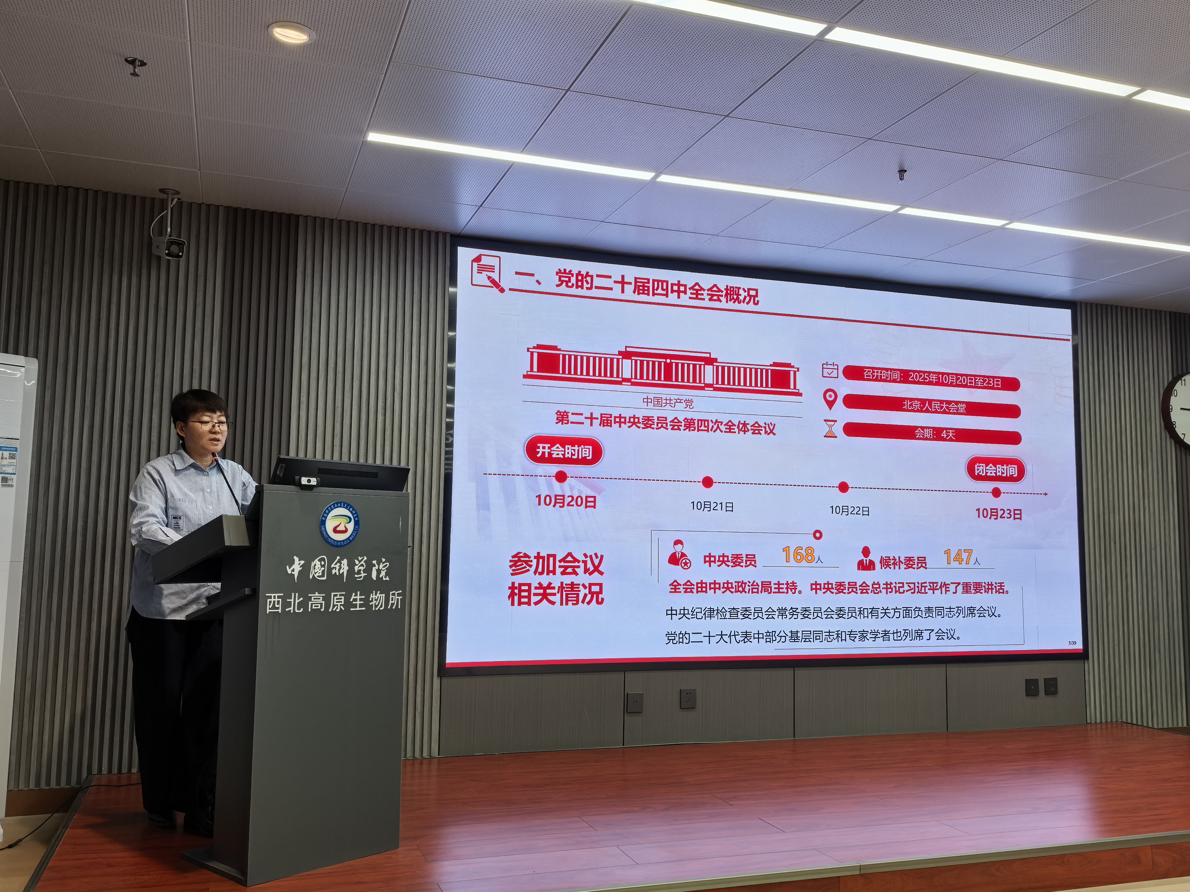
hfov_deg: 61.7
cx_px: 595
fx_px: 997
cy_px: 446
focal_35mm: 29
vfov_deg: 48.2
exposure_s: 1/50
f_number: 4
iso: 200
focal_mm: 6.98
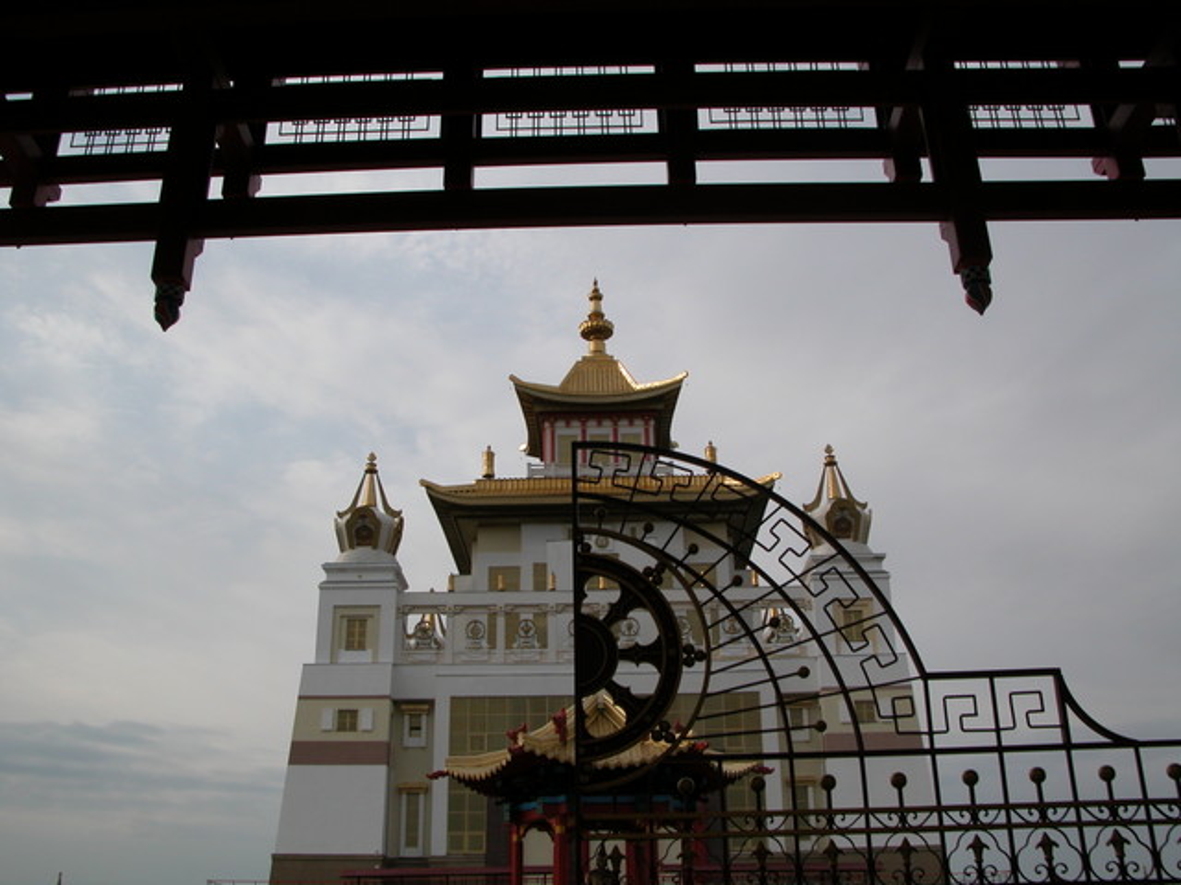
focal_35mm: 35
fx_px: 1194
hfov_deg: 52.6
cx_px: 590
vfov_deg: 40.7
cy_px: 442
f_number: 7.1
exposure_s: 1/405
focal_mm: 8.9
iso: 100
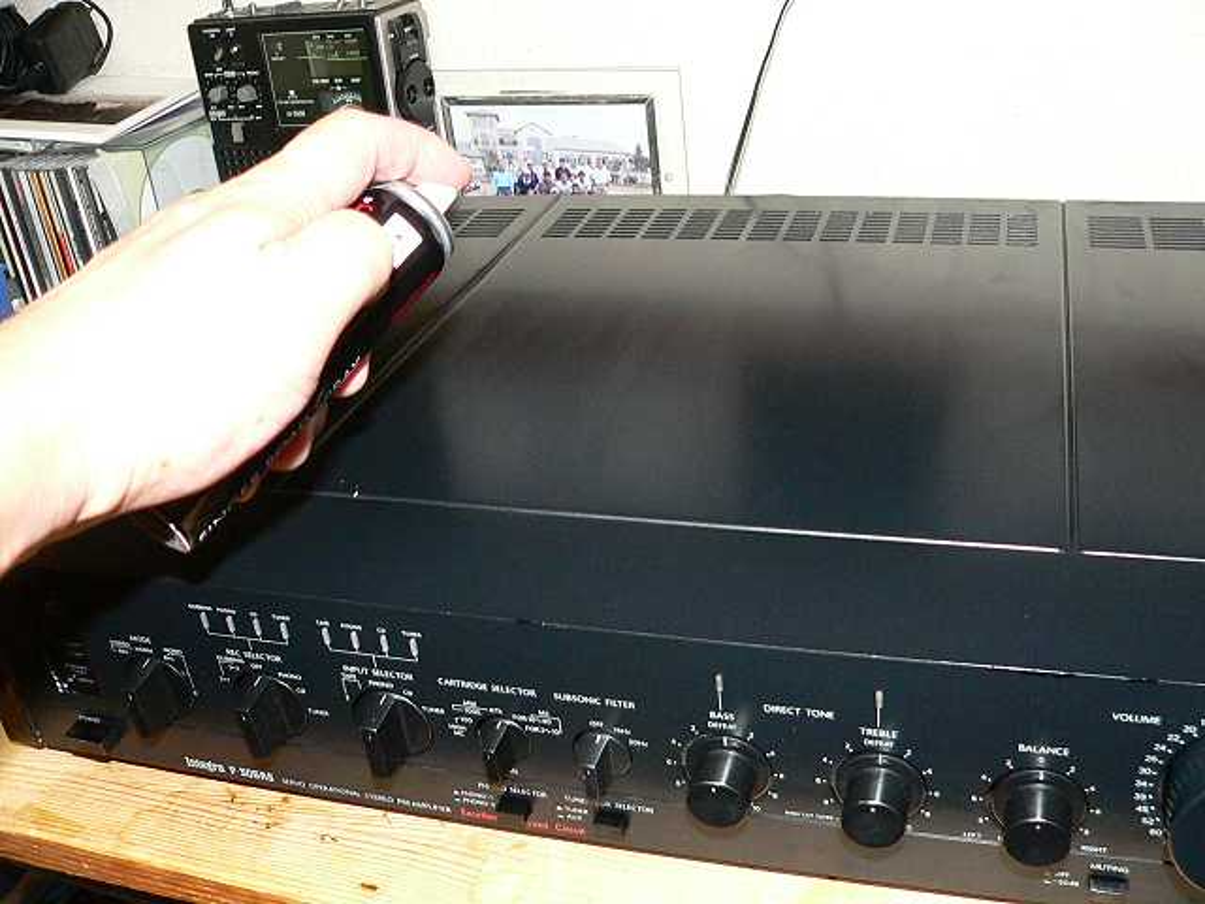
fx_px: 1253
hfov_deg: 51.4
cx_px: 602
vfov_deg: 39.7
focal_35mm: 36
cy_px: 452
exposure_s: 1/60
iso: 400
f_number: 2.8
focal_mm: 6
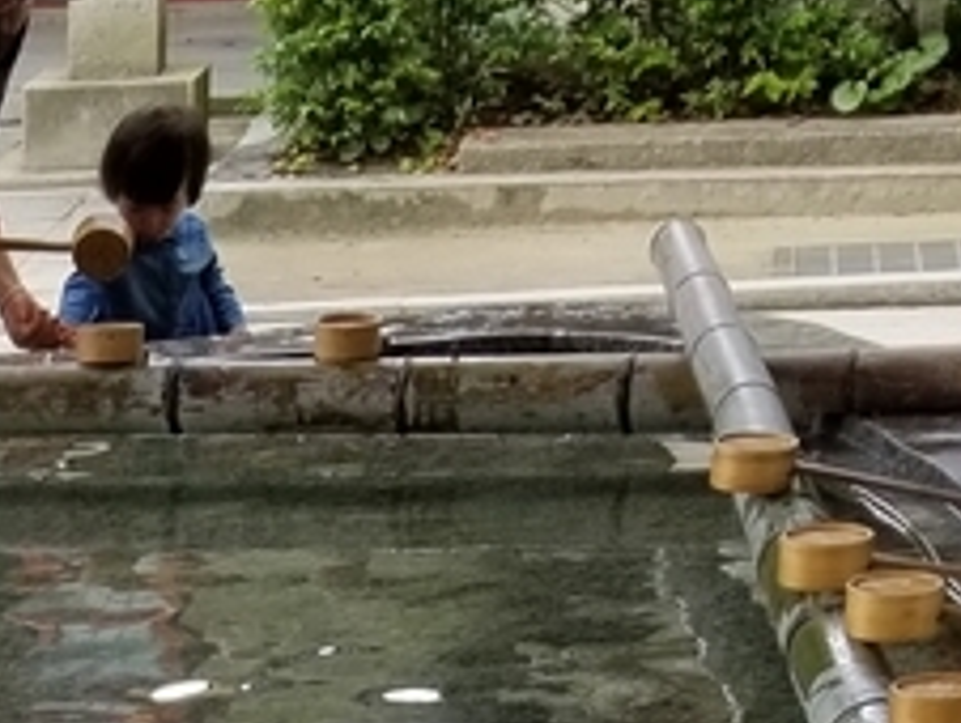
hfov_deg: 13.5
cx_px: -446
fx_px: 3835
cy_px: 1803
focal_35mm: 138
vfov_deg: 9.5
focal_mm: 4.25
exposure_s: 1/255
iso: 50
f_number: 1.7
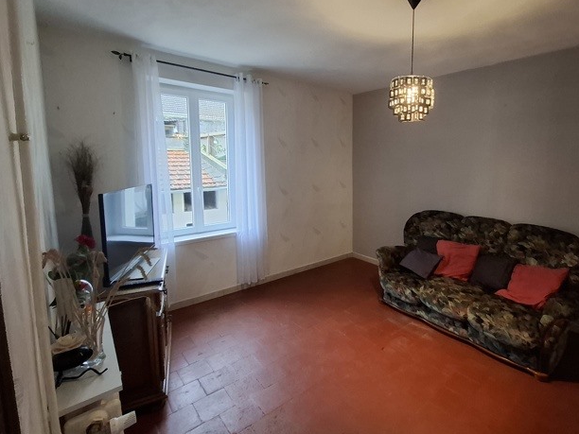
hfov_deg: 89.9
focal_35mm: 17
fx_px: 284
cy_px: 190
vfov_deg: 74.4
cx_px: 346
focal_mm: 1.74
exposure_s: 1/24
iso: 250
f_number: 2.2
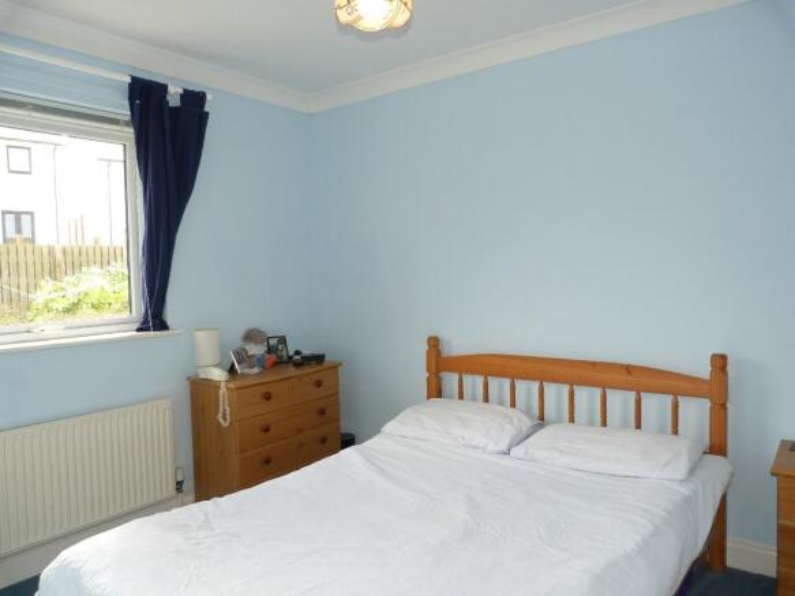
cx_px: 398
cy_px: 298
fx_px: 574
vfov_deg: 54.9
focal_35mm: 25
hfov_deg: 69.4
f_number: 2.8
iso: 80
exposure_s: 1/60
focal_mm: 4.5
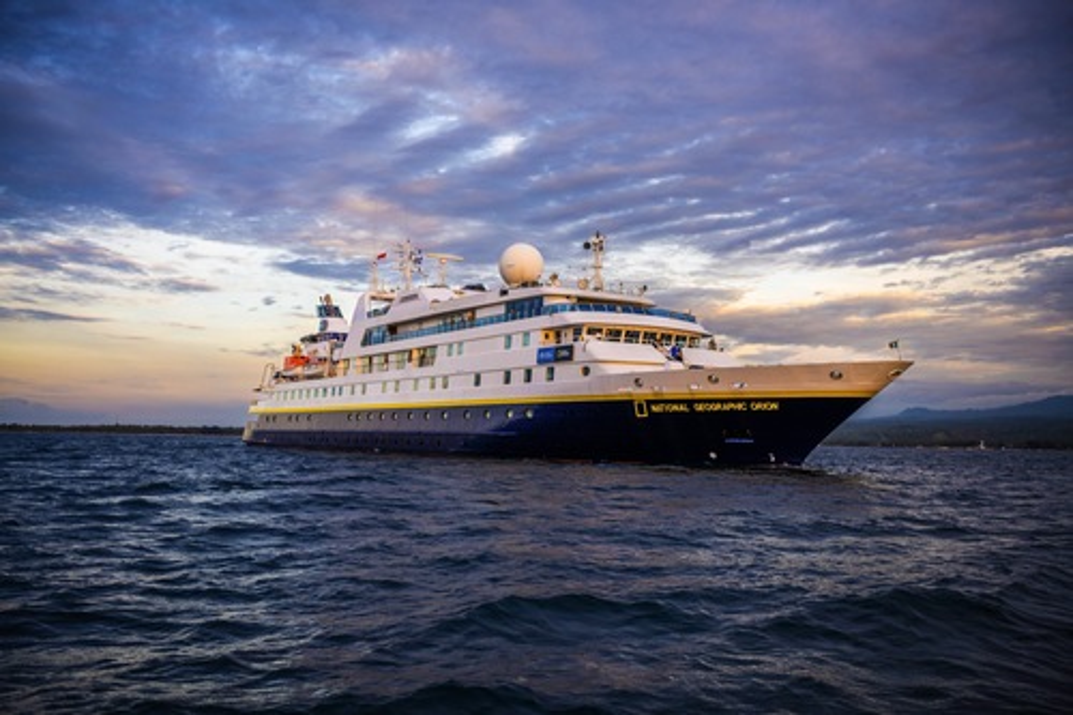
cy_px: 358
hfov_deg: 58.7
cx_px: 536
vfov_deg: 41.1
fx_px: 953
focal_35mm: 32
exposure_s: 1/800
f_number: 2.8
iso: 200
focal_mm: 32
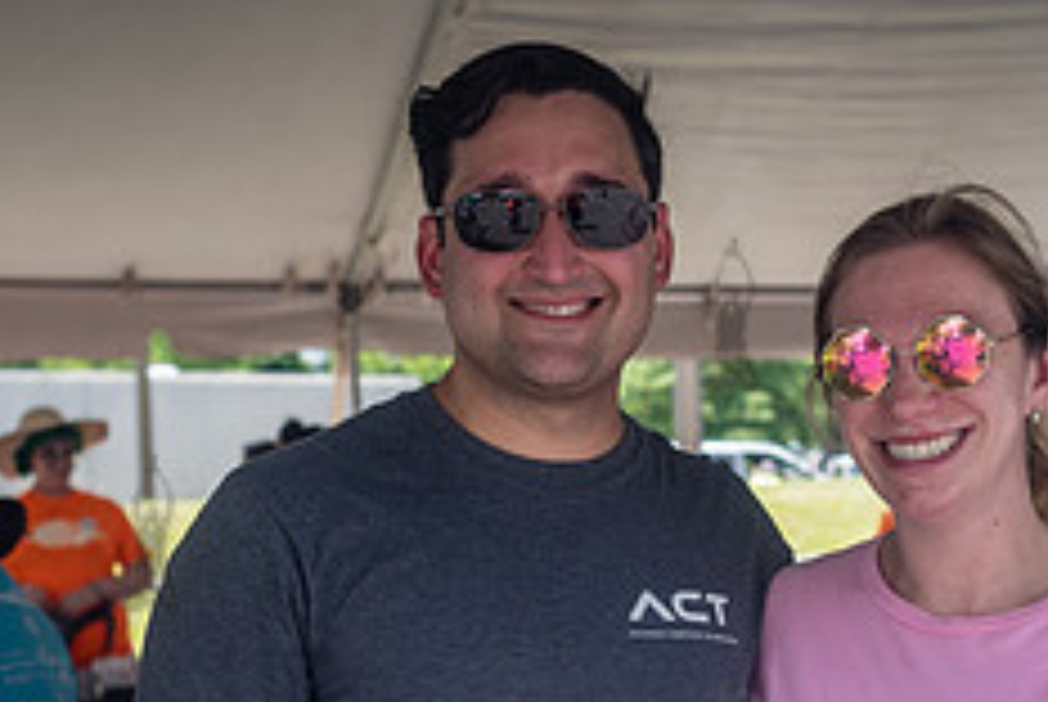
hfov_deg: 23.2
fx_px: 2536
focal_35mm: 87
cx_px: 729
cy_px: 749
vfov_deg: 15.4
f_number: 4
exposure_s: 1/500
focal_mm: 35
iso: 200
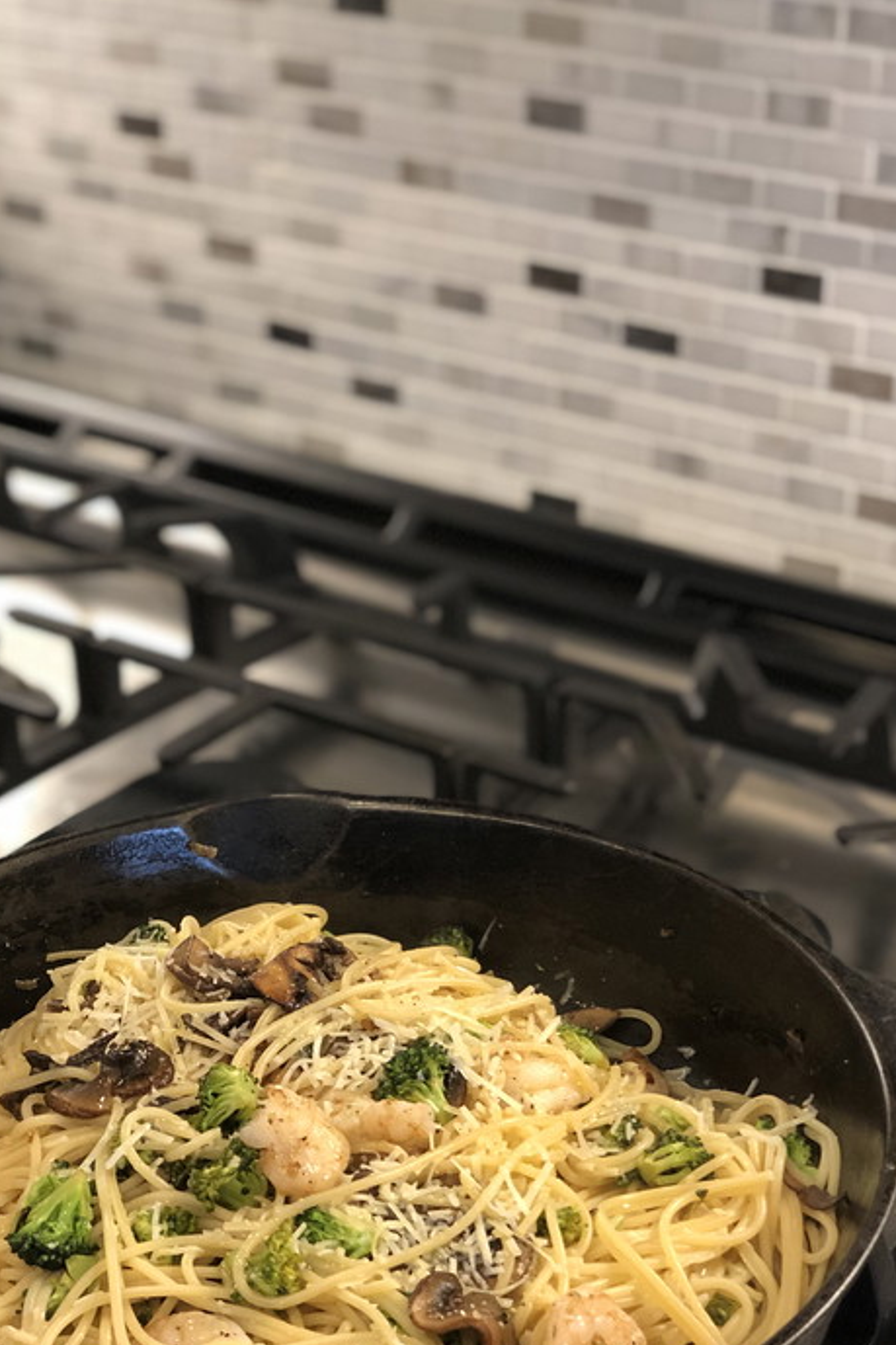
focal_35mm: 68
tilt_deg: -27.6
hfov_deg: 20.0
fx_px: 2540
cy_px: 796
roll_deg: +1.4
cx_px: 484
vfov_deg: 29.6
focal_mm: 6
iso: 160
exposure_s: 1/30
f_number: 2.4
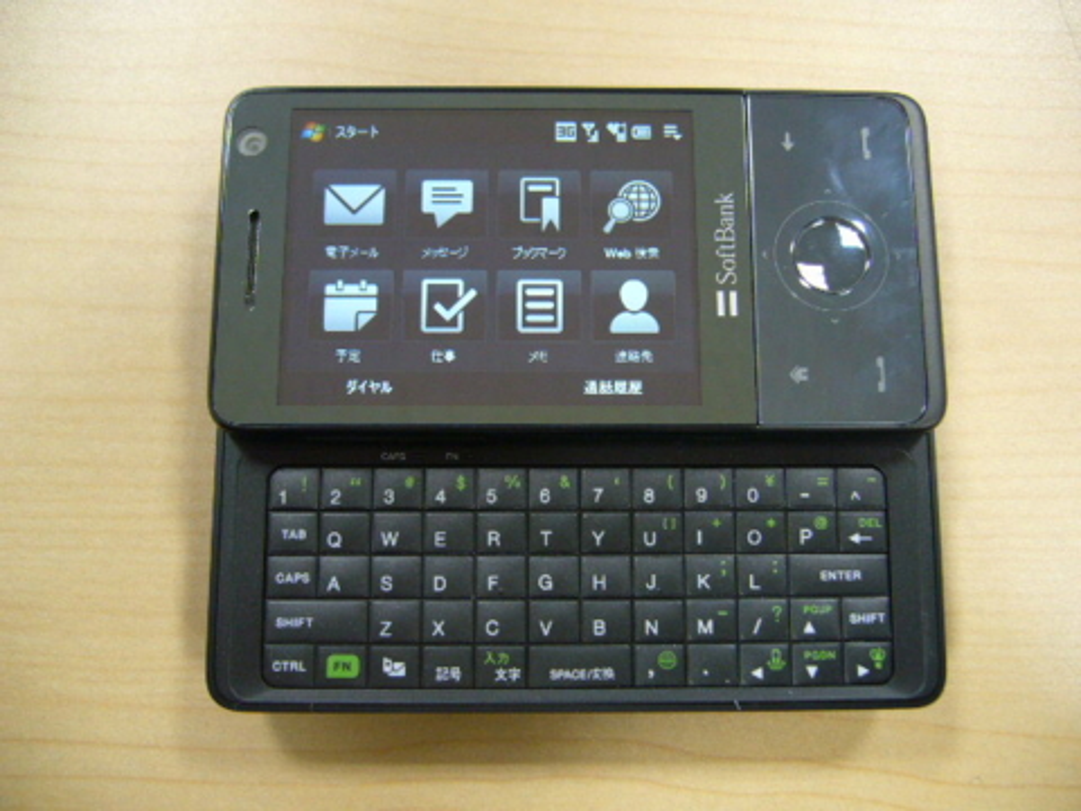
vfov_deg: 40.7
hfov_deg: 52.6
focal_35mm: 35
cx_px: 540
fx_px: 1093
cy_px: 406
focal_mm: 5.8
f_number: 2.8
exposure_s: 1/15
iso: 125
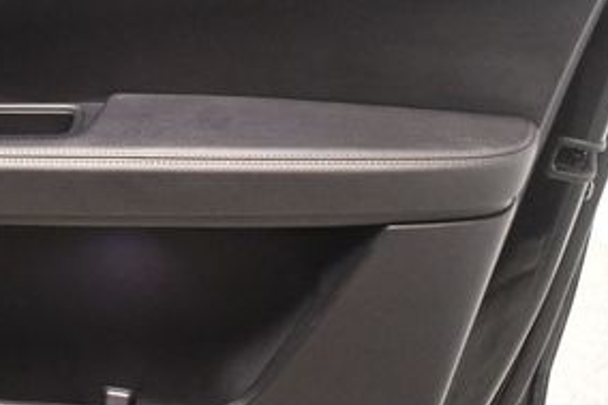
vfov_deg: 16.8
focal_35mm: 81
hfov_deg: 23.9
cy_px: 165
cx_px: -13
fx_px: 1367
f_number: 3.8
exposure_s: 1/60
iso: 6400
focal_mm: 24
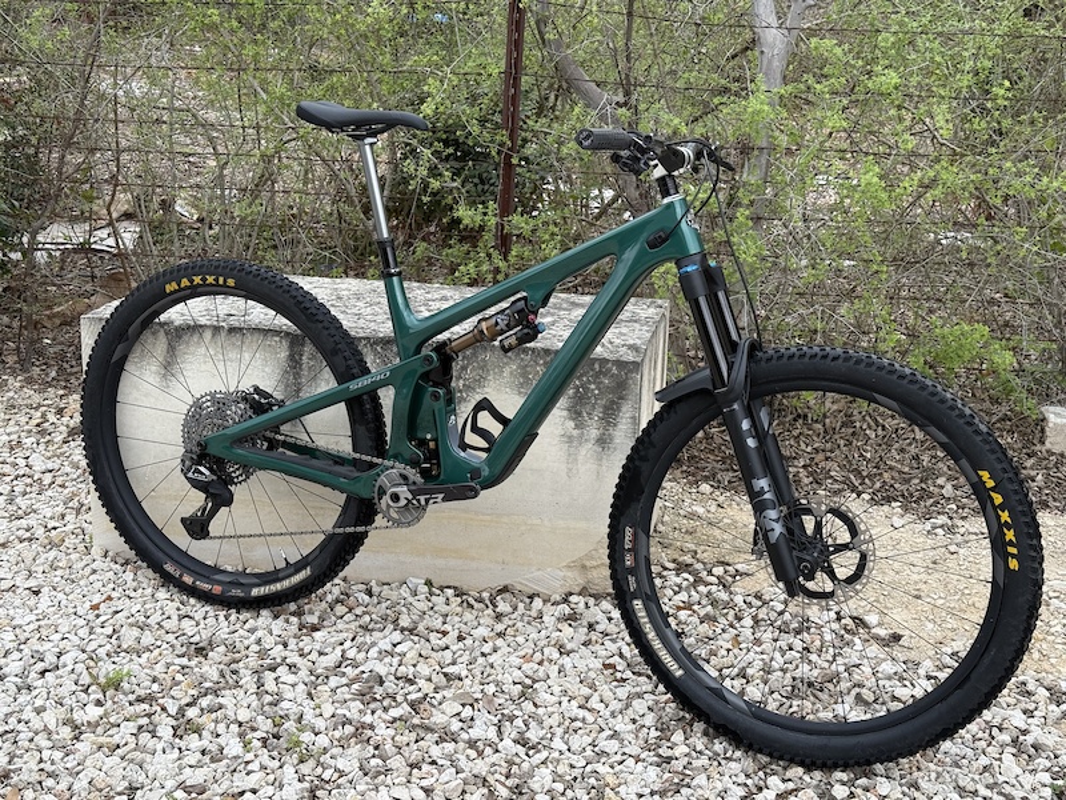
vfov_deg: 30.3
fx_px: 1478
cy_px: 400
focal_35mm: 48
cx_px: 533
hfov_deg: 39.7
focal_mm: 6.76
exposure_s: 1/472
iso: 80
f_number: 1.78
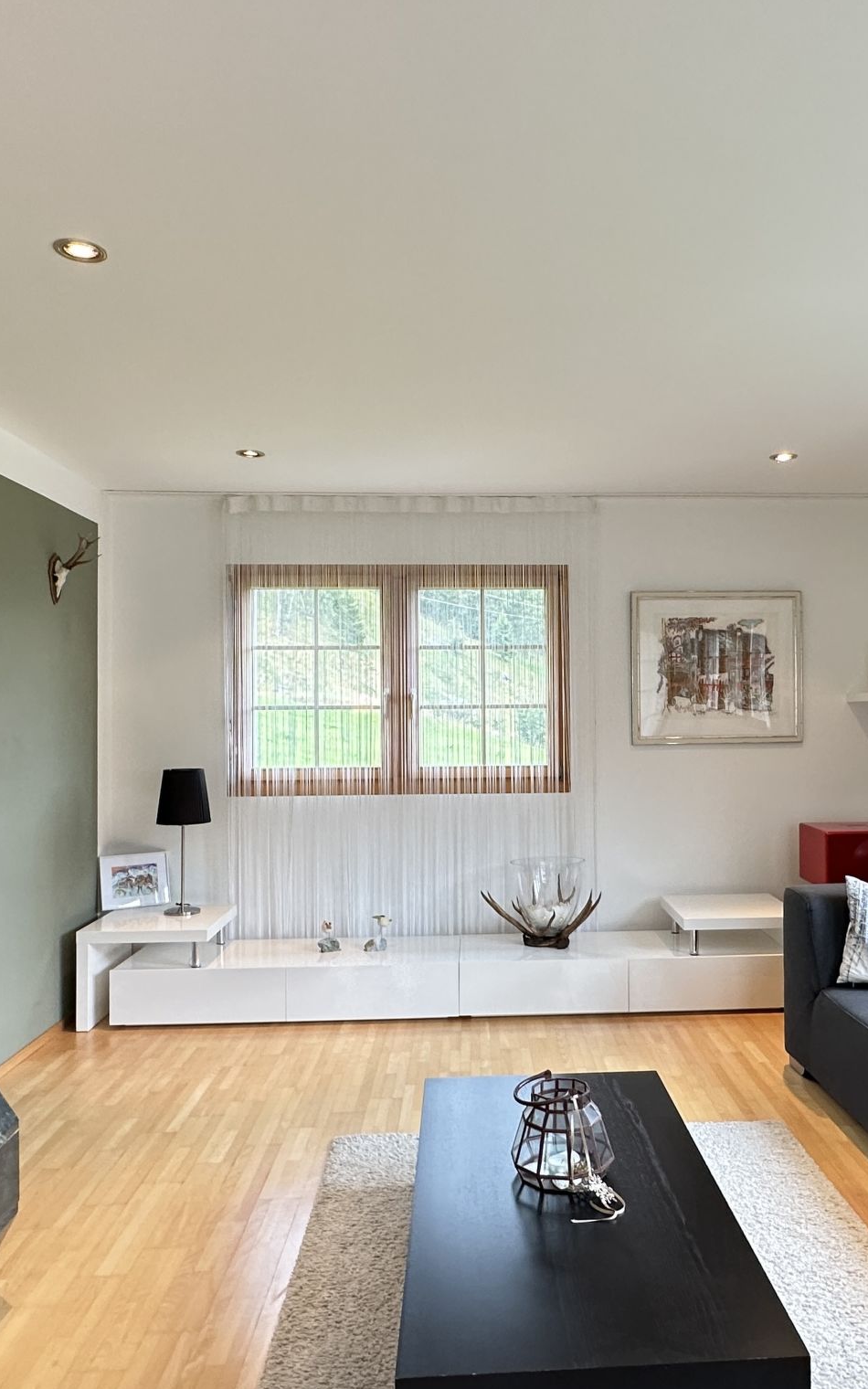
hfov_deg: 59.0
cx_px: 535
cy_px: 698
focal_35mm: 20
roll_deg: +0.3
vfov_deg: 85.1
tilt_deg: +0.5
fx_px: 757
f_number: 2.2
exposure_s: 1/50
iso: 160
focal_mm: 2.22
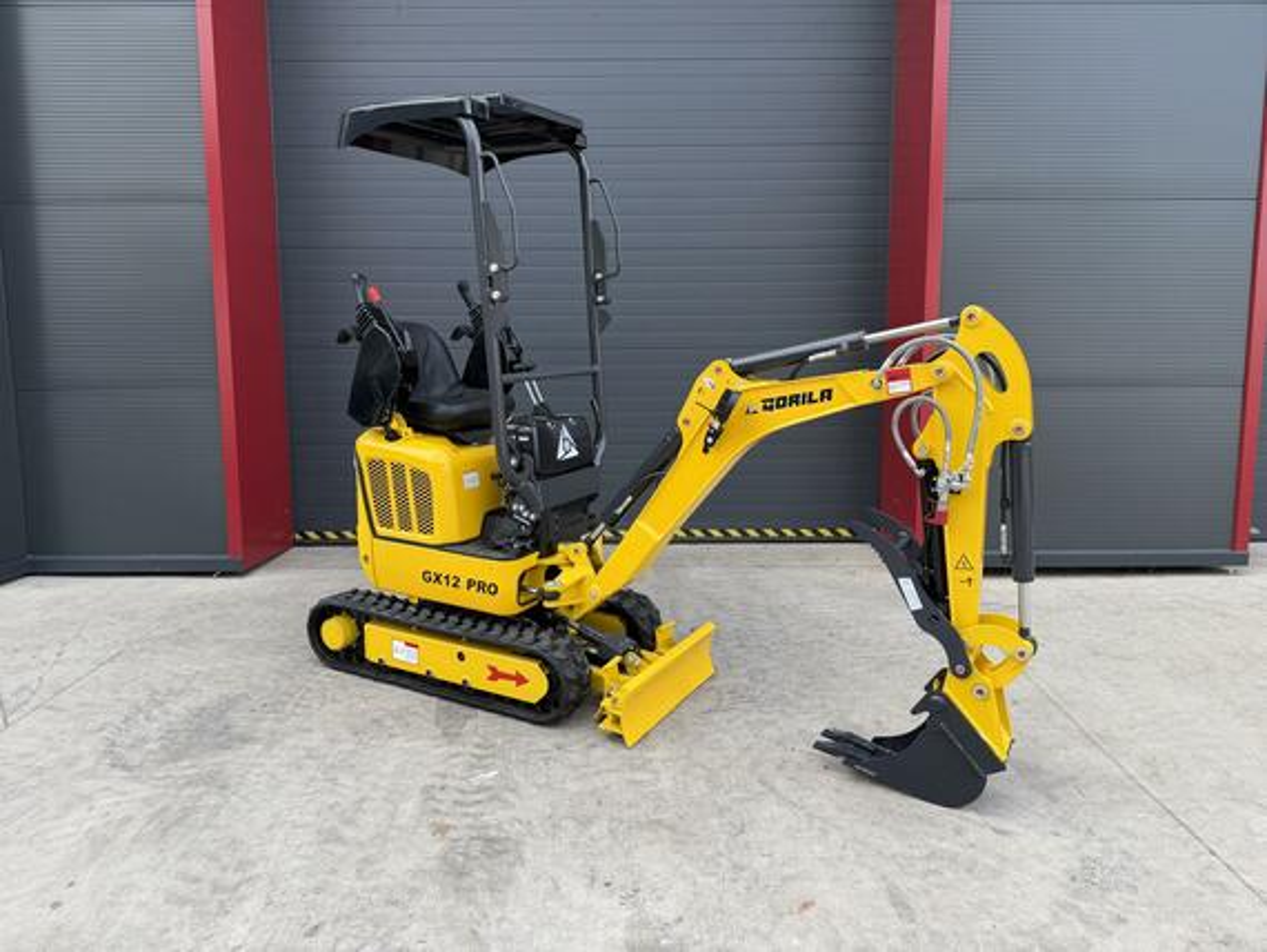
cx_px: 634
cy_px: 476
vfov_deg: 56.9
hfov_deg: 71.6
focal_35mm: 24
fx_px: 879
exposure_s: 1/805
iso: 80
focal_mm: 6.76
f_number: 1.78
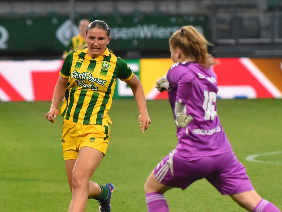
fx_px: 3014
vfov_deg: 4.0
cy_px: 140
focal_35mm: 370
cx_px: 124
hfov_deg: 5.4
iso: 2500
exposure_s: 1/640
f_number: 2.8
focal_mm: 170
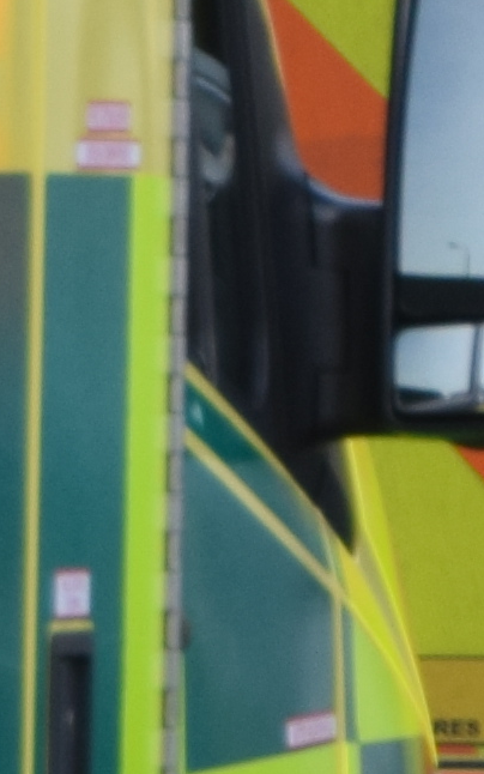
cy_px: -26
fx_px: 38921
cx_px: 1245
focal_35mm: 1845
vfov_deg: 1.1
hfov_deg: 0.7
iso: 200
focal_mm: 130
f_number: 6
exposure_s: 1/100
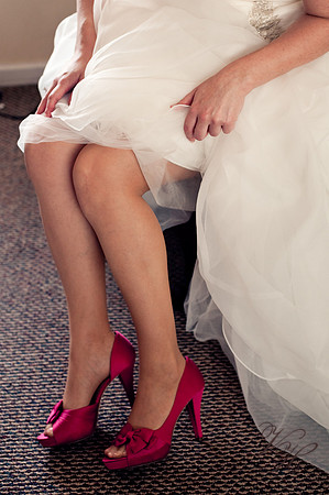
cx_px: 164
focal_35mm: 50
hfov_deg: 26.9
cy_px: 248
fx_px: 687
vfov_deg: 39.6
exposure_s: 1/250
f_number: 3.2
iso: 400
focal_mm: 50
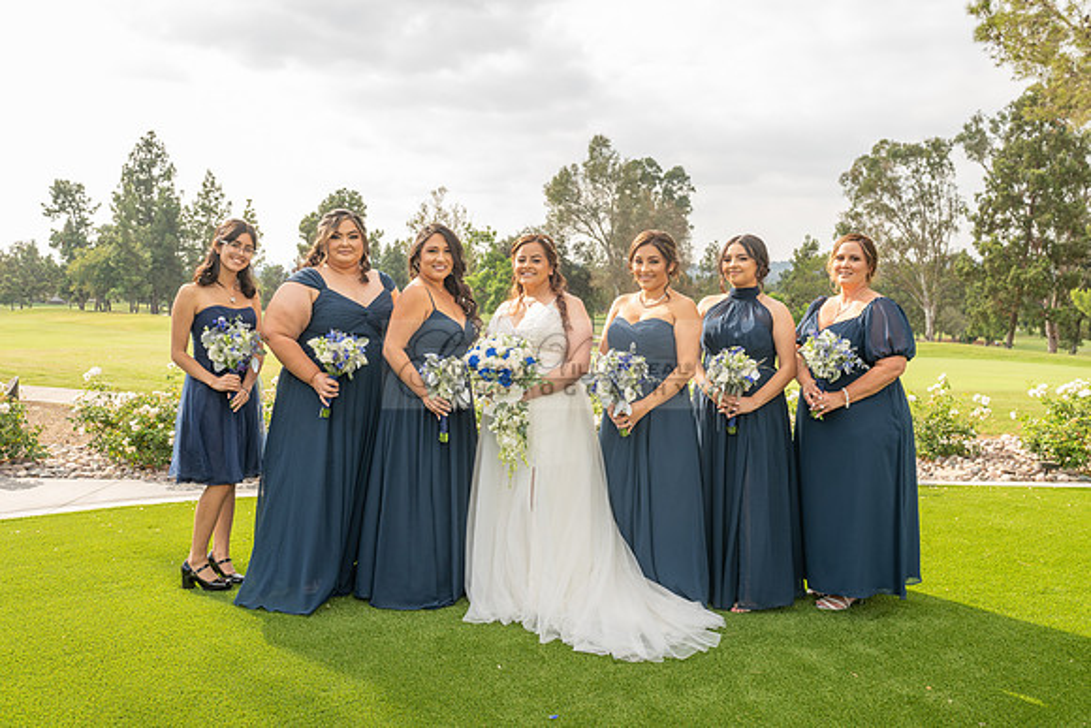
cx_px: 546
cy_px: 364
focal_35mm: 32
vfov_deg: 41.1
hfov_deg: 58.7
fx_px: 970
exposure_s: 1/200
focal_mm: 32
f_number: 6.3
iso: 200
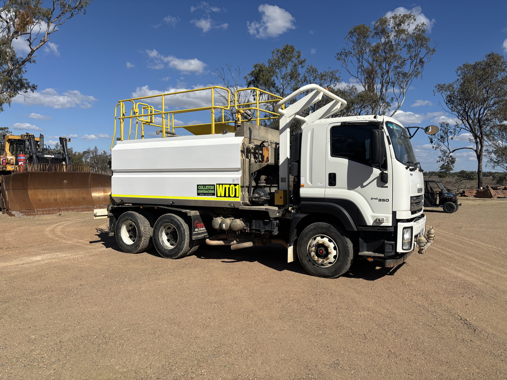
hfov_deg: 67.3
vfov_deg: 53.1
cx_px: 254
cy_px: 190
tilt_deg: -1.7
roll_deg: -2.1
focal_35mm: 26
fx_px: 381
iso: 50
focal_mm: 5.96
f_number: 1.6
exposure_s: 1/5952
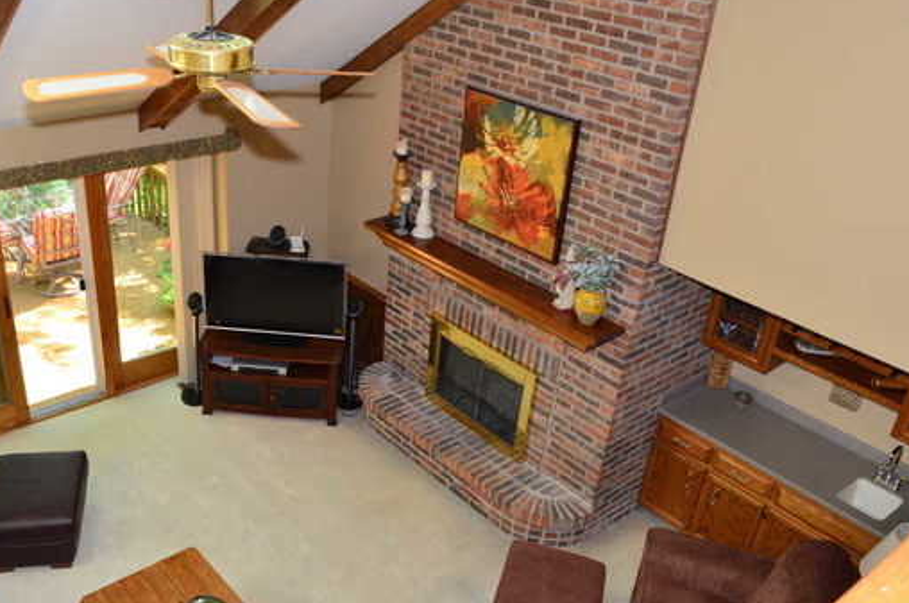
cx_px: 356
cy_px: 311
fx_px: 857
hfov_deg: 55.4
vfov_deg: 38.8
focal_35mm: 34
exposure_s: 1/60
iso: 800
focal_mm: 18
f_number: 6.7
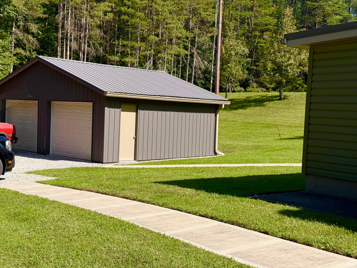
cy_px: 134
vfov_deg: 30.3
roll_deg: -2.0
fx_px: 495
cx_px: 178
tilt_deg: -3.5
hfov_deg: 39.7
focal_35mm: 48
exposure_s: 1/2976
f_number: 1.78
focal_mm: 6.76
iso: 64
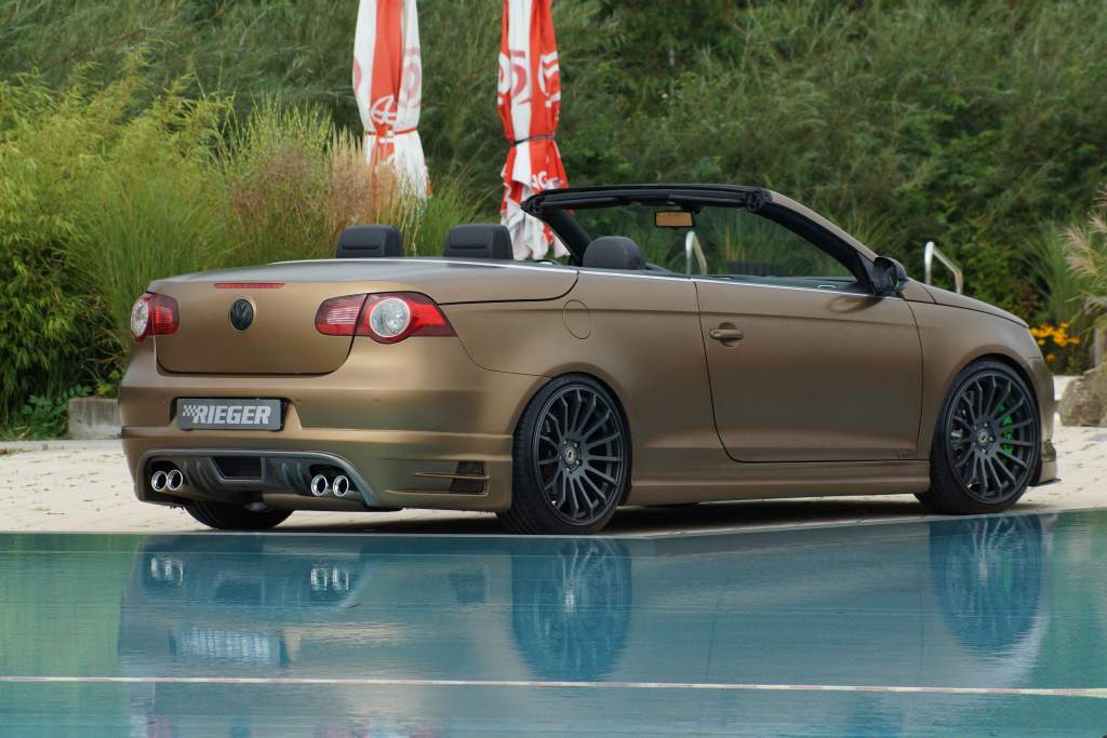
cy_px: 369
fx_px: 7381
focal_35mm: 240
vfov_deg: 5.7
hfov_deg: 8.6
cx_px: 554
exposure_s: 1/500
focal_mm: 160
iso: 400
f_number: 9
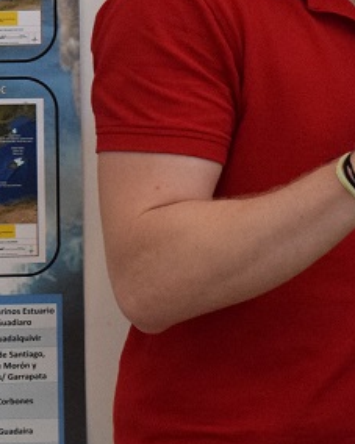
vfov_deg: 14.2
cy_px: 92
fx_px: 1776
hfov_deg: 11.4
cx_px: 72
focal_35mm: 135
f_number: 3.8
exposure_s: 1/160
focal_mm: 21
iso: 2500
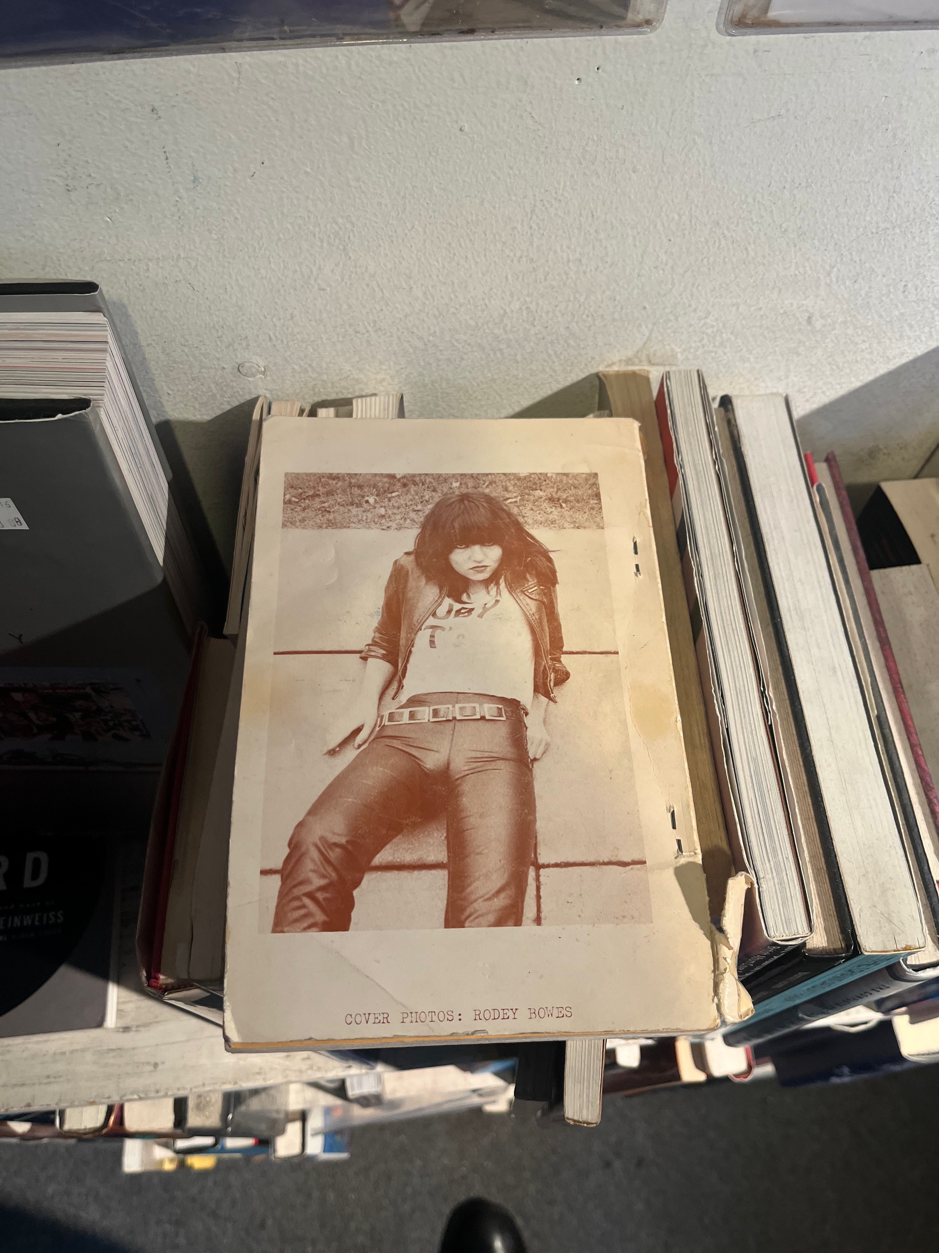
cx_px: 470
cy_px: 626
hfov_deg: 53.1
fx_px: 940
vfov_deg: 67.3
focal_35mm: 26
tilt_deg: -62.7
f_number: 1.6
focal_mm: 5.1
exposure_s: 1/120
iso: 125
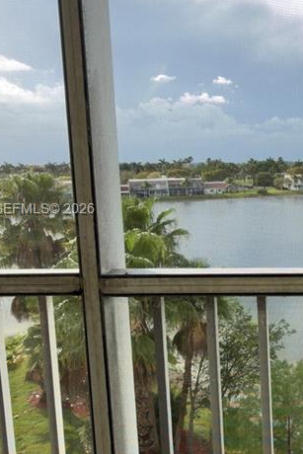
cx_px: 356
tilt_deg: -5.4
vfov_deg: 50.6
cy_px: 210
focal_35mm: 38
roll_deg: +1.4
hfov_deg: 30.3
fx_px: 479
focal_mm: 2.22
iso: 16
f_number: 2.2
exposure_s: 1/171
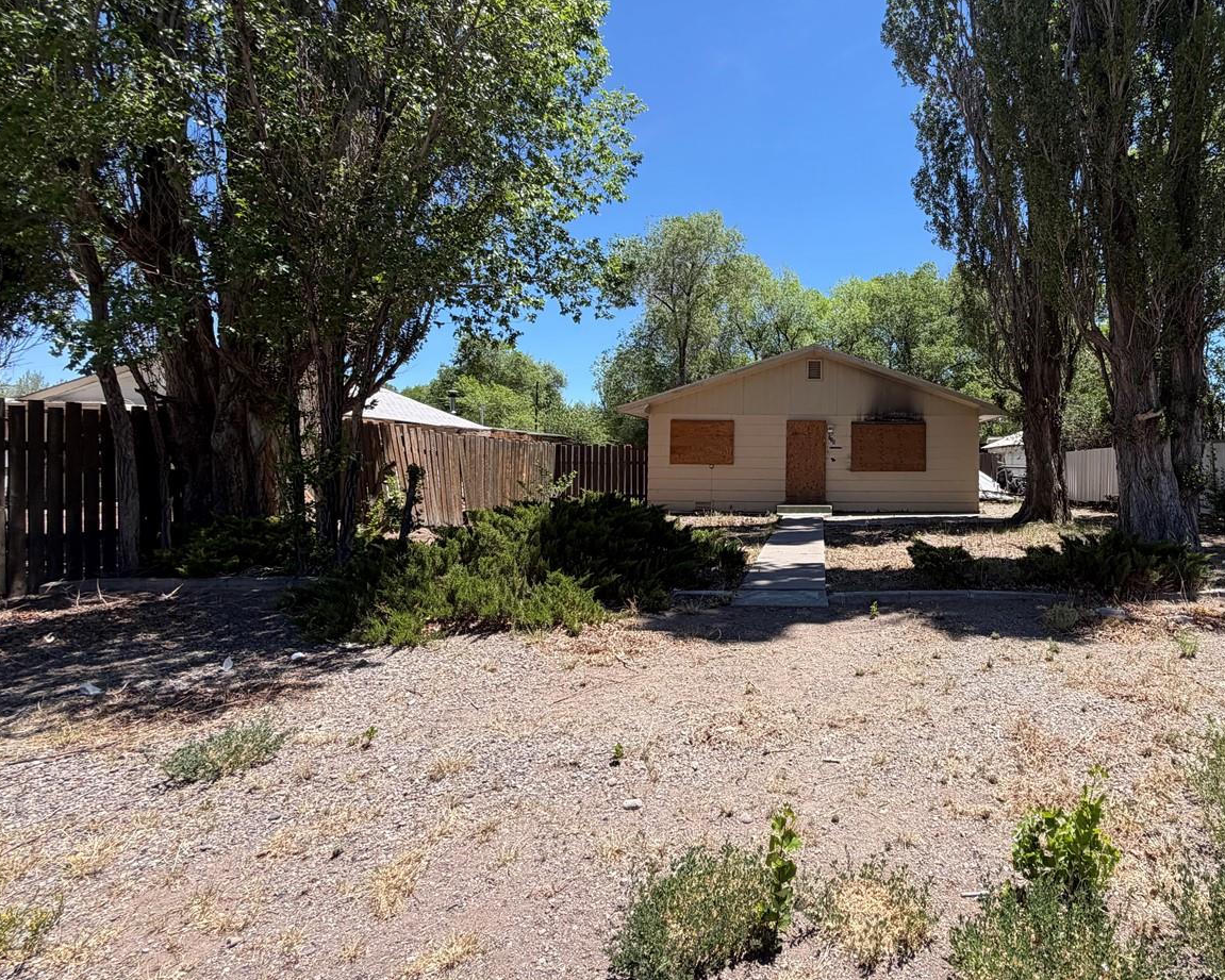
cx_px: 829
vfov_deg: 70.7
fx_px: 689
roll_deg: +0.3
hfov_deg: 80.2
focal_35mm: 19
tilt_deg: +1.2
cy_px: 446
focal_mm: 2.22
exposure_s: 1/770
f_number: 2.2
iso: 40
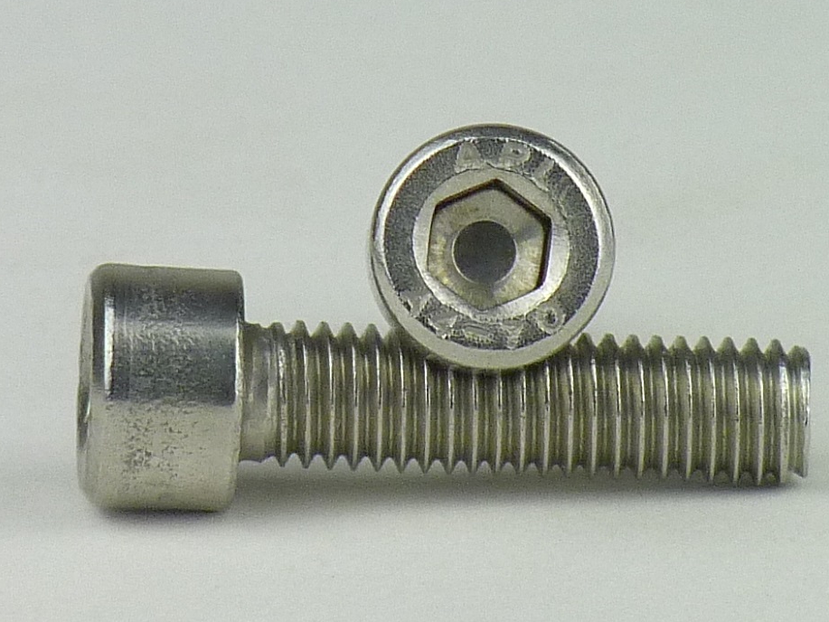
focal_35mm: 530
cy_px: 326
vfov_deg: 2.8
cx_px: 443
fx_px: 12694
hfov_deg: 3.7
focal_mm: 86.4
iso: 160
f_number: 4.4
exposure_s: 1/125
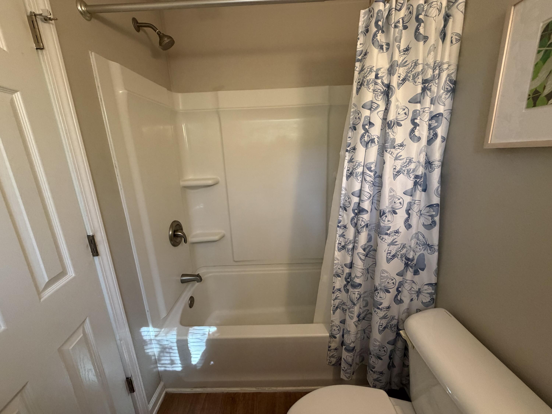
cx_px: 276
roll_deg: +3.1
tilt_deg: -14.5
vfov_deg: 85.7
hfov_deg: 102.1
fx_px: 223
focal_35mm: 14
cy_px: 207
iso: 250
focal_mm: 2.22
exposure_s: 1/60
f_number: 2.2
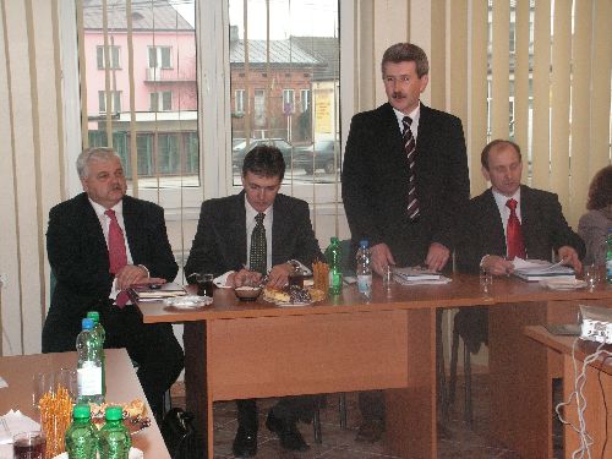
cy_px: 230
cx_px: 306
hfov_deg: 29.4
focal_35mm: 66
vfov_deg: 22.3
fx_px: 1167
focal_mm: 11
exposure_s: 1/80
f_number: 3.3
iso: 160
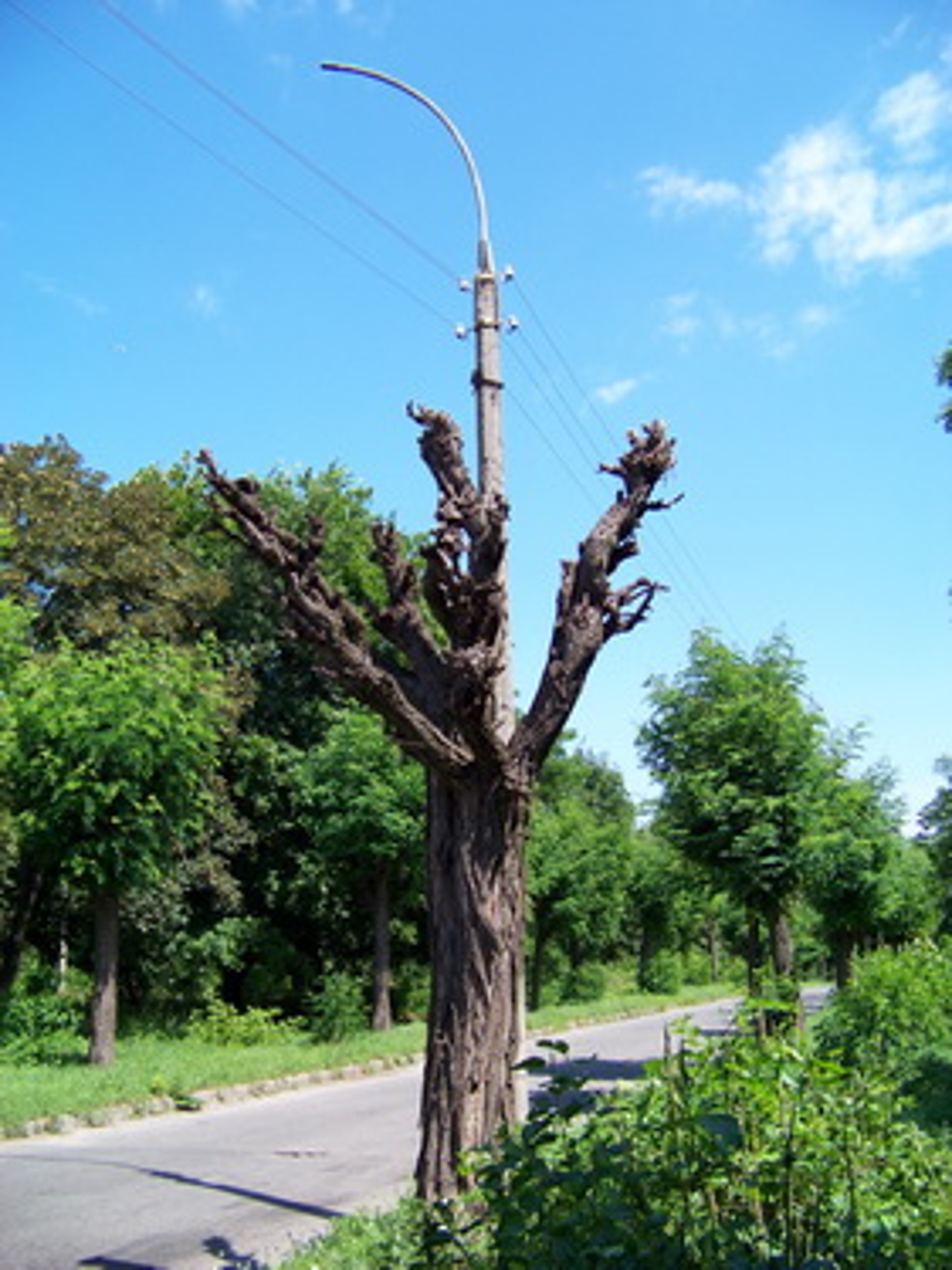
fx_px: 1321
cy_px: 635
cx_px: 476
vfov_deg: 51.4
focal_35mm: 36
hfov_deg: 39.6
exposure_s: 1/500
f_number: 2.8
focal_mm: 5.85
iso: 64
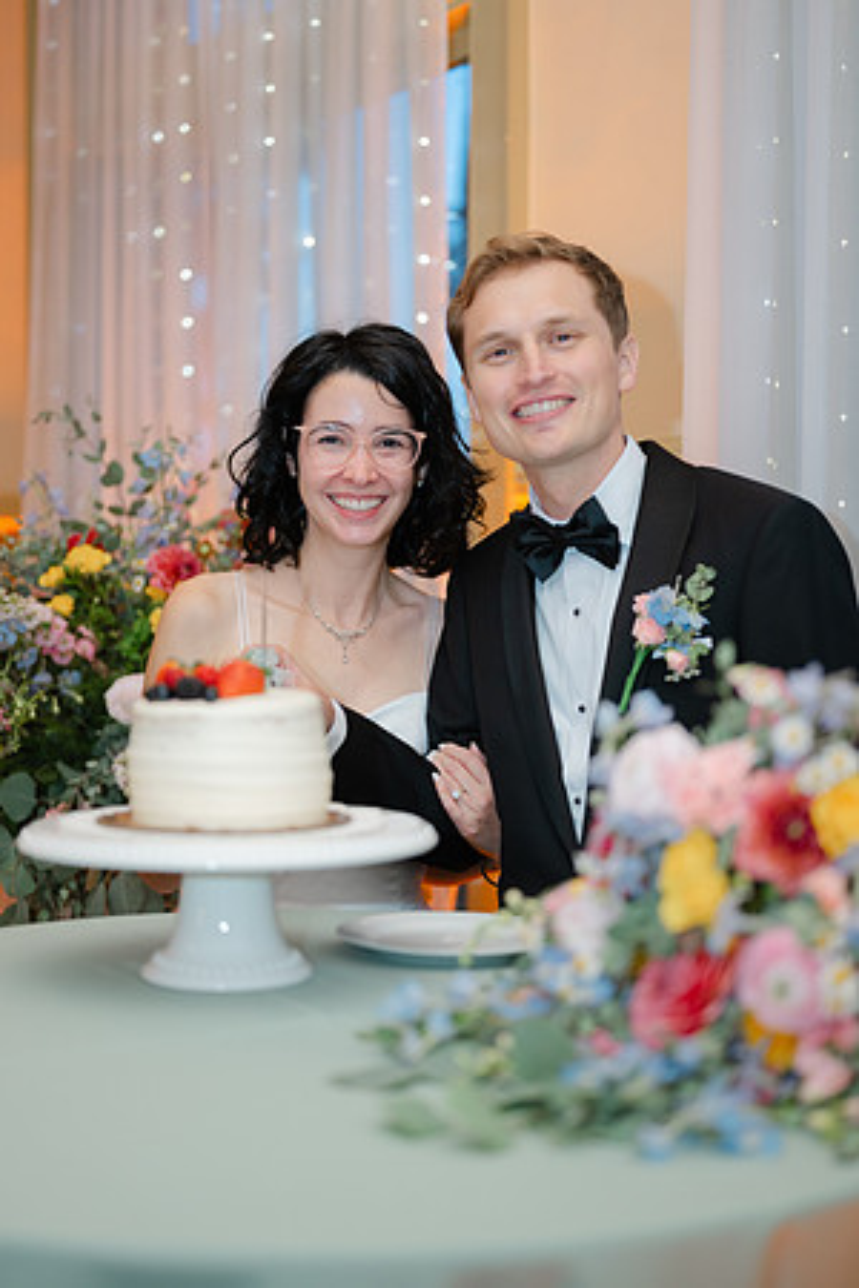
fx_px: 1789
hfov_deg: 27.0
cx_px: 430
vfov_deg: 39.6
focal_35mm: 50
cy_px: 644
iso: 320
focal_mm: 50
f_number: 1.8
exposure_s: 1/100
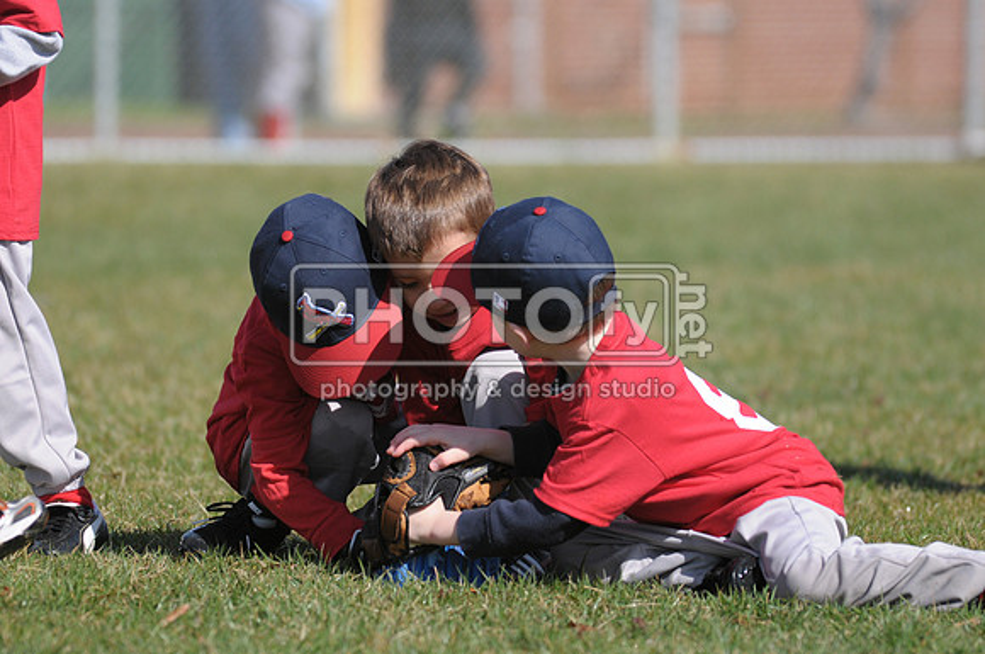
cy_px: 327
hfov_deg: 6.9
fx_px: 8197
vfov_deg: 4.6
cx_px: 492
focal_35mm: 300
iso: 400
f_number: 4
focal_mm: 200
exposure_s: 1/2500
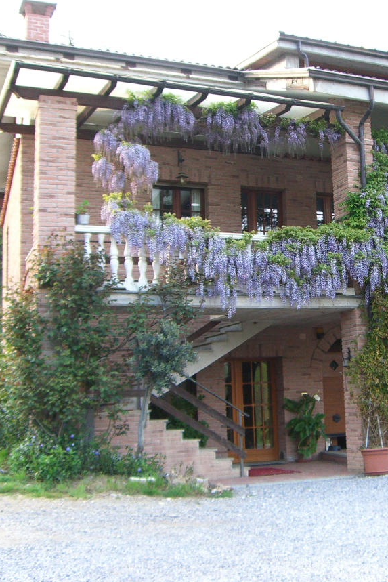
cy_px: 291
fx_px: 856
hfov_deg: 24.9
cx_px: 339
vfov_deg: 37.5
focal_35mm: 53
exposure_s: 1/160
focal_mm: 6.2
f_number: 2.7
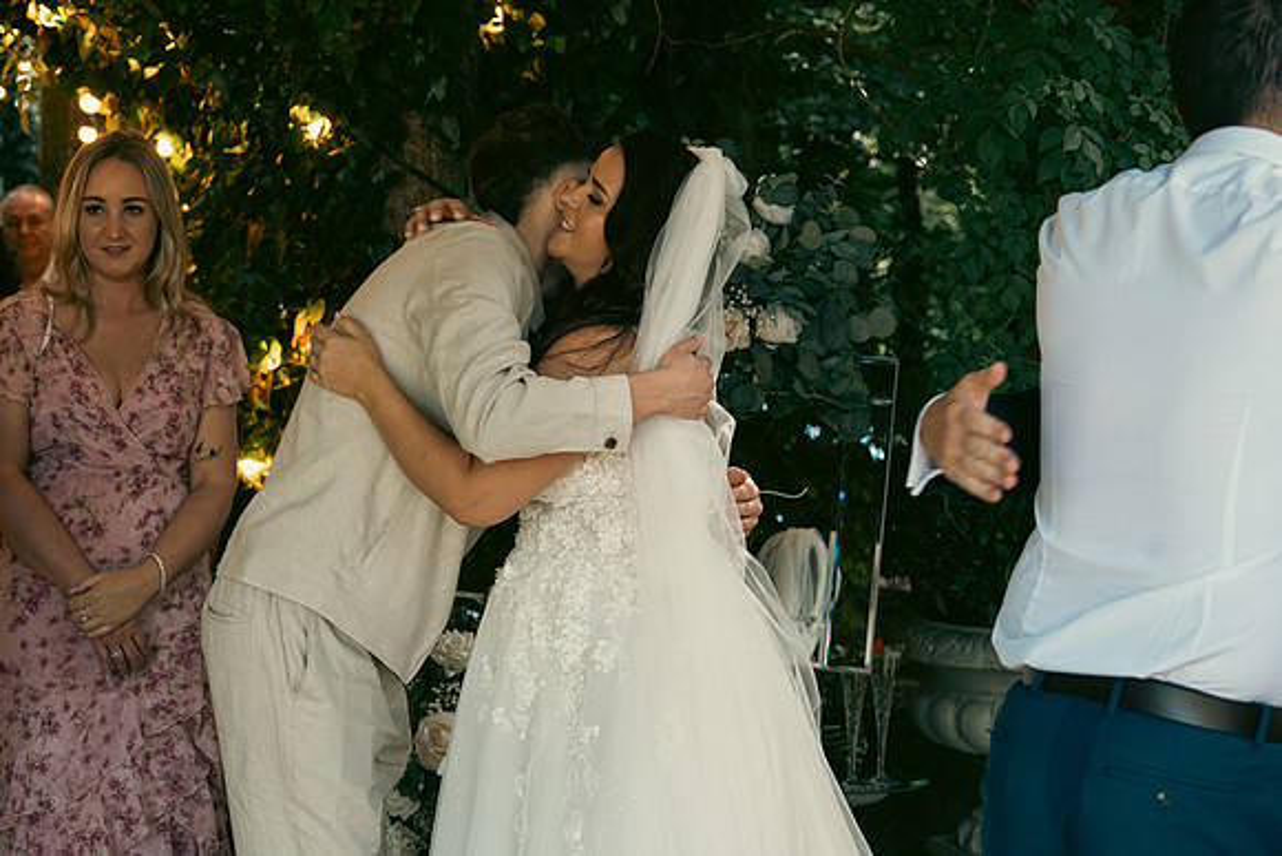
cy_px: 428
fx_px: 2564
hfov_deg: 28.1
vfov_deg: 18.9
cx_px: 641
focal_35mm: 72
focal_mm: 48
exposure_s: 1/200
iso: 400
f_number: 3.5
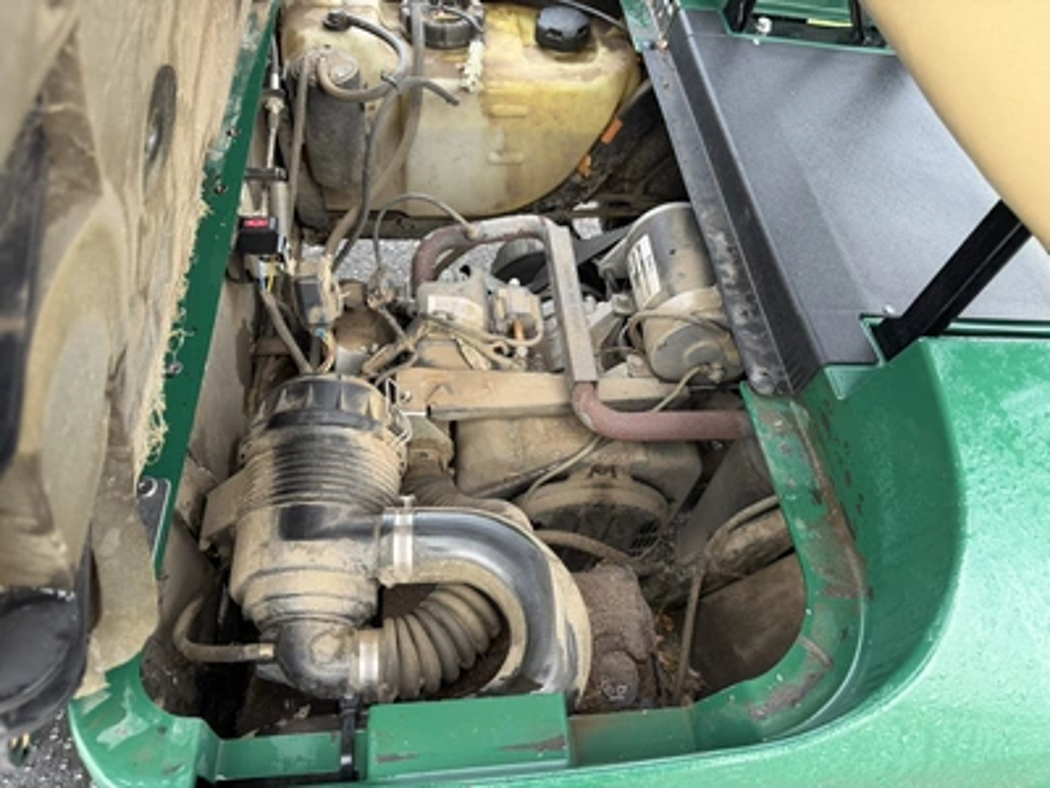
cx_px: 525
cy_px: 394
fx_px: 728
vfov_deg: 56.8
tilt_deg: -49.3
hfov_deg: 71.6
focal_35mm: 24
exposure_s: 1/121
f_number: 1.78
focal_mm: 6.76
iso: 125
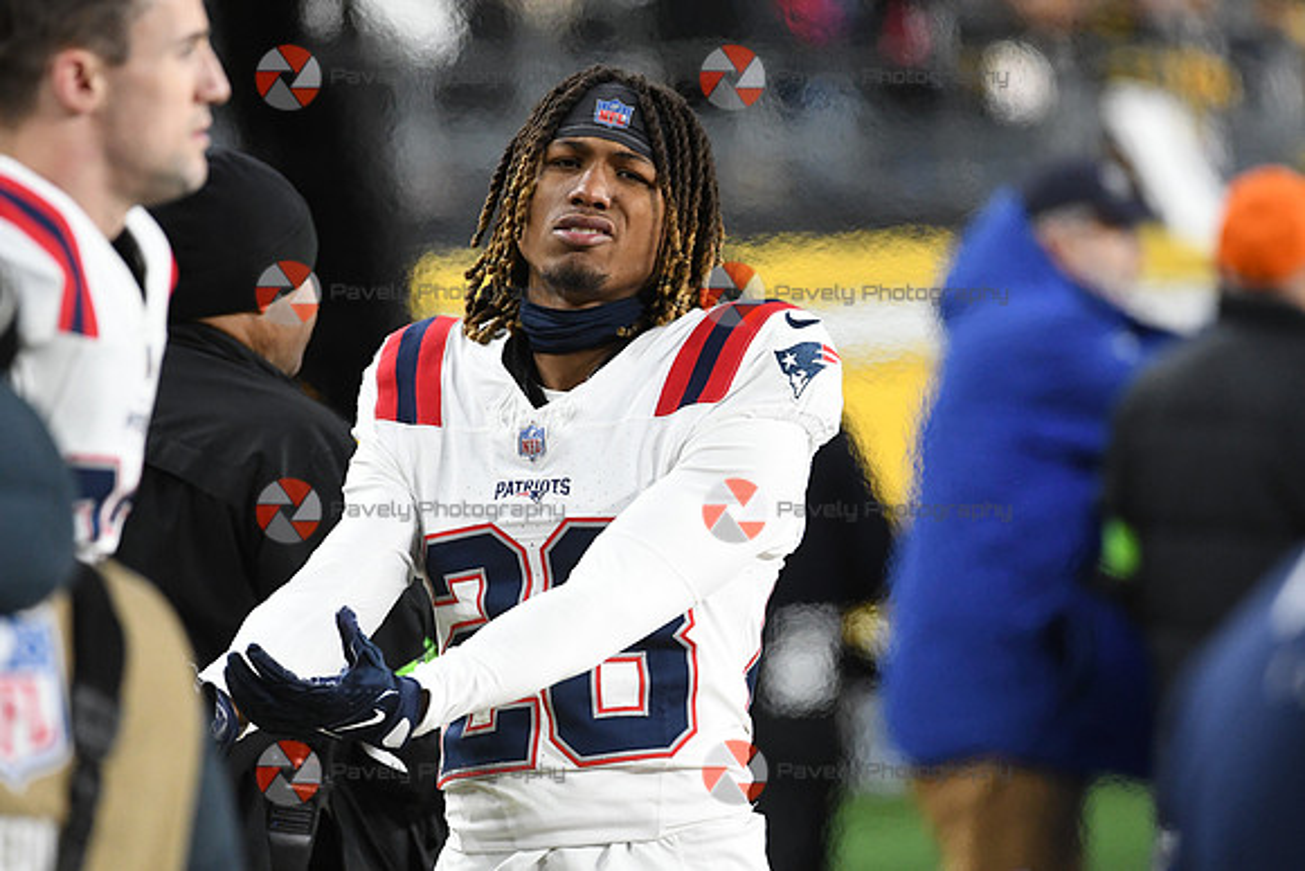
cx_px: 652
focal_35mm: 510
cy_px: 436
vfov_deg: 2.7
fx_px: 18491
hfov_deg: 4.0
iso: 4000
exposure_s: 1/1000
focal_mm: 340
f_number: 4
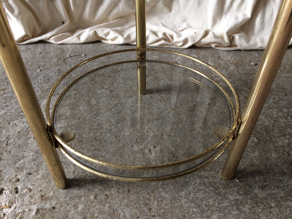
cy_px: 110
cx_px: 146
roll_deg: -1.8
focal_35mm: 29
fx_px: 245
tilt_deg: -42.0
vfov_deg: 48.2
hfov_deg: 61.7
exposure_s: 1/50
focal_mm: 4.15
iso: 50
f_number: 2.2
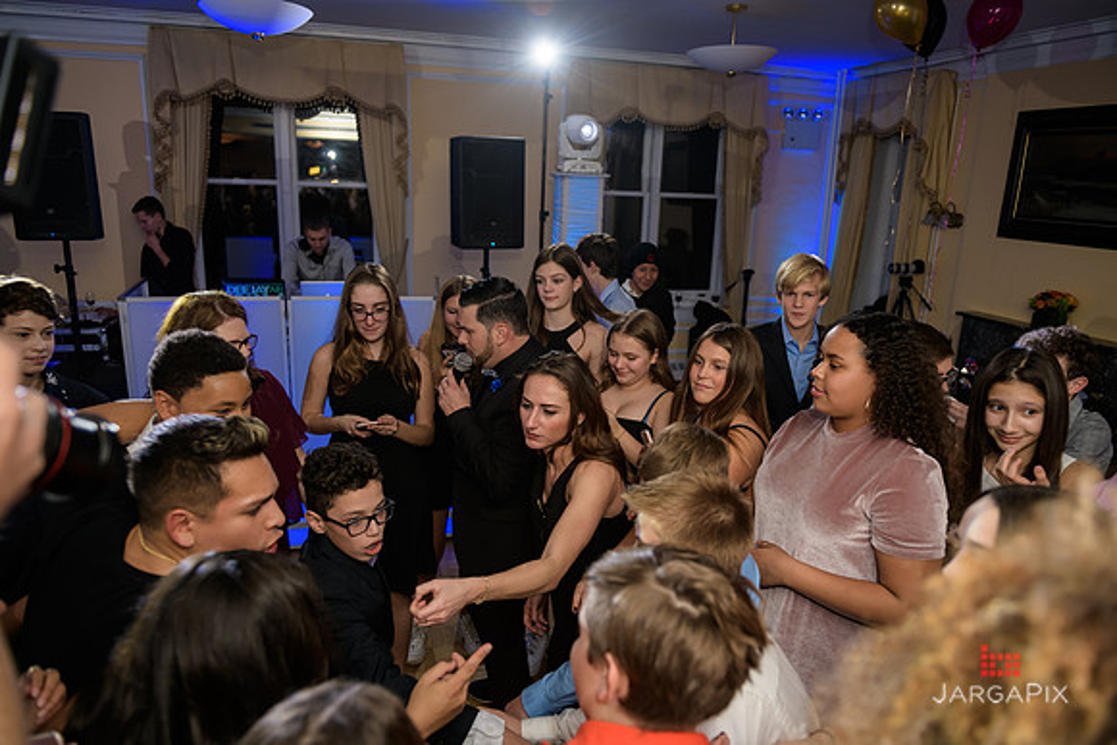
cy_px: 372
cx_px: 558
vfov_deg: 53.2
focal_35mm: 24
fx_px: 745
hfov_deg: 73.7
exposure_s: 1/125
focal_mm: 24
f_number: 3.2
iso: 400
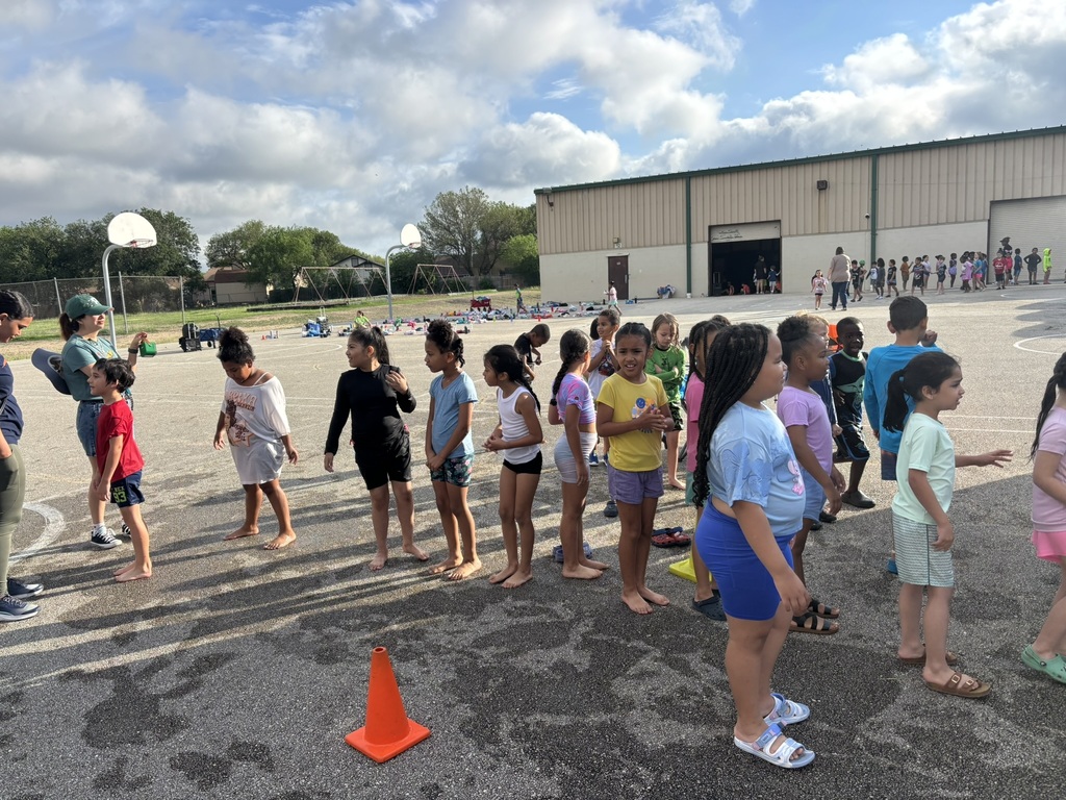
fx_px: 801
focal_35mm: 26
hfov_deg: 67.3
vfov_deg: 53.1
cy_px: 400
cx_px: 533
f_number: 1.6
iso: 50
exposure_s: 1/1984
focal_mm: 5.96
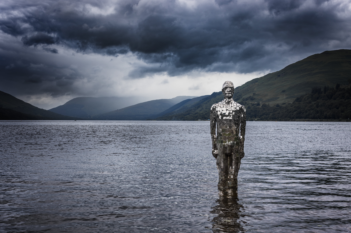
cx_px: 176
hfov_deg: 38.2
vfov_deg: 25.9
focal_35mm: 52
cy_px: 116
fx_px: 507
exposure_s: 1/60
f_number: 8
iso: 100
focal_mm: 35
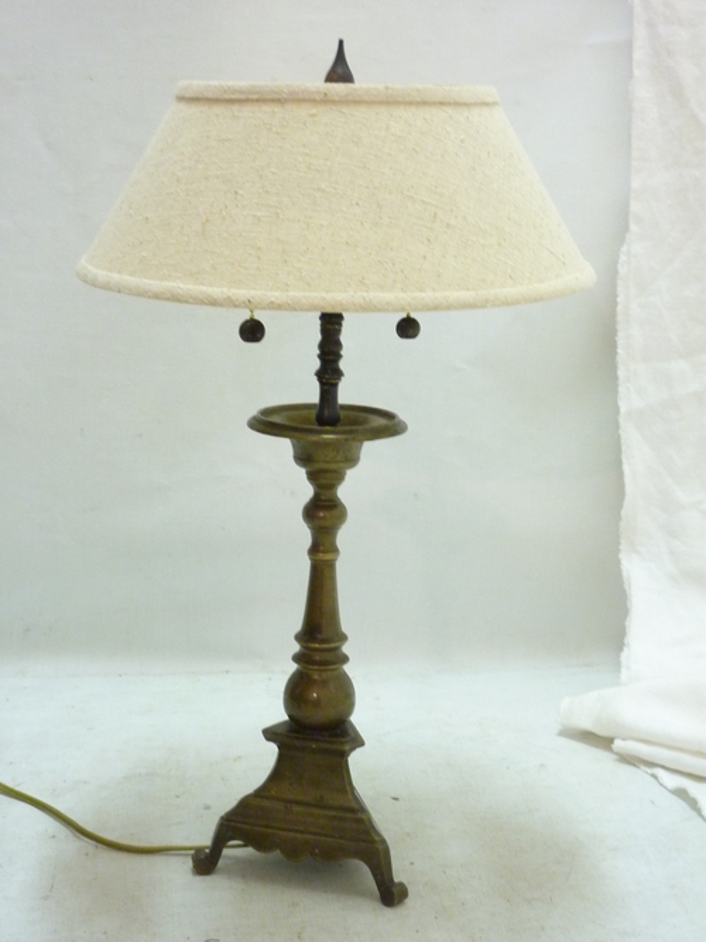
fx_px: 1496
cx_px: 353
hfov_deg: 26.6
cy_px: 471
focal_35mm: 55
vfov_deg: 34.9
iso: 400
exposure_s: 1/8
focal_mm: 9.1
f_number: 3.9
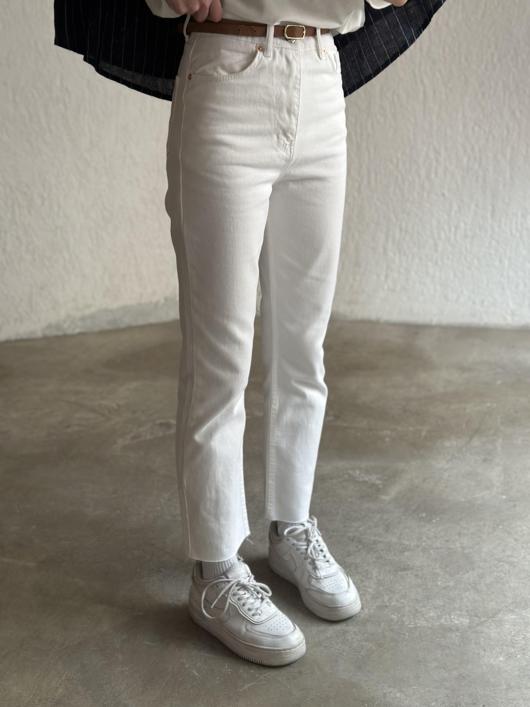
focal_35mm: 48
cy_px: 354
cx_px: 265
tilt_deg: -38.3
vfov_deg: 39.7
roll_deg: +2.2
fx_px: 980
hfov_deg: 30.3
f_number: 1.78
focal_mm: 6.86
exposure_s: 1/121
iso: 125
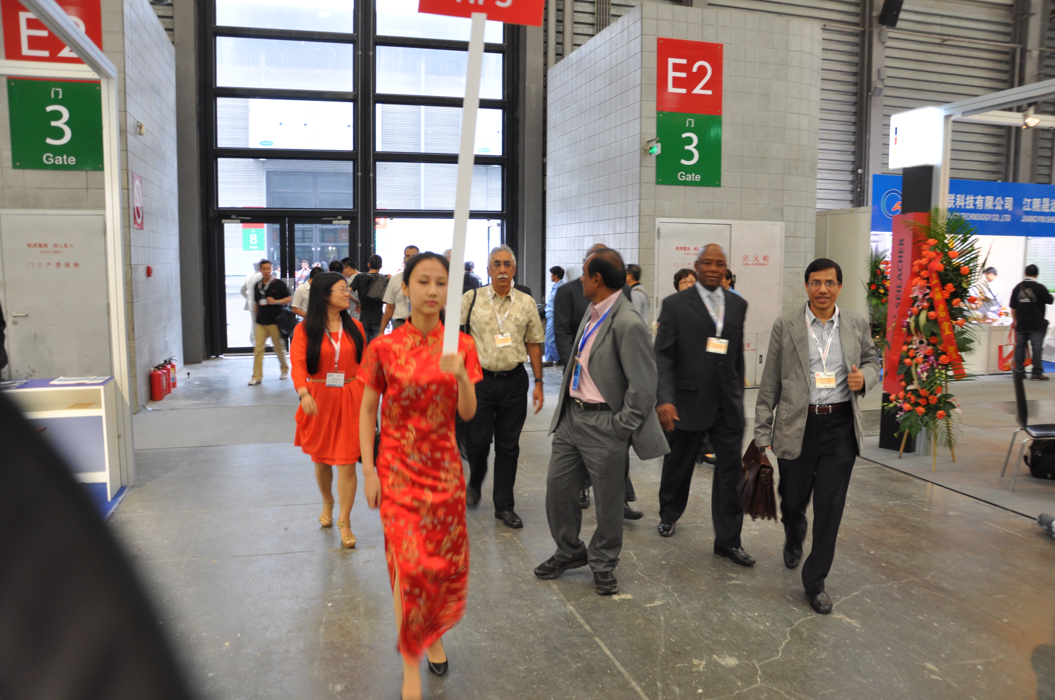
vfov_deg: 47.8
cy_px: 350
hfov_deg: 67.4
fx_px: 790
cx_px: 528
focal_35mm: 27
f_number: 4.5
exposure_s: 1/20
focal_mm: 18
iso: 400
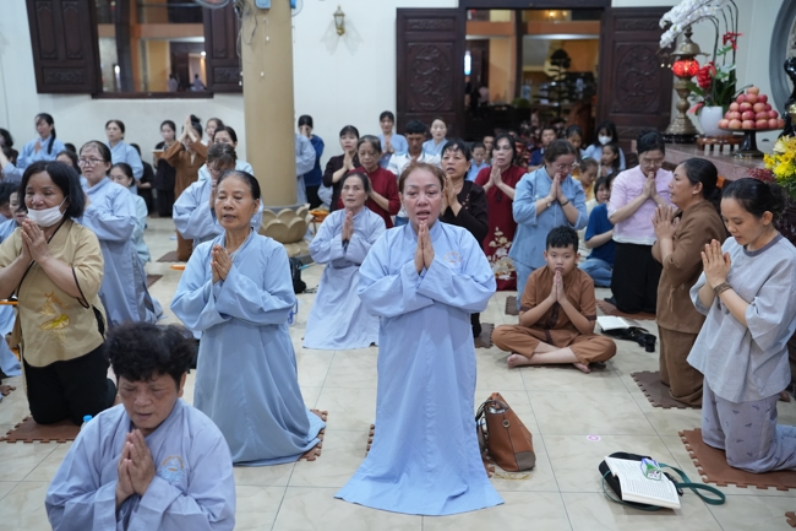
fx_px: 774
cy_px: 266
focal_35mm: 35
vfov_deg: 37.8
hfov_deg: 54.4
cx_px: 398
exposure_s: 1/80
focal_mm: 35
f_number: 2.8
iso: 3200
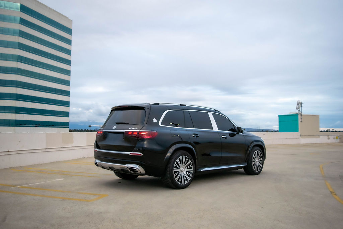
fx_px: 314
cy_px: 114
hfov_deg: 57.2
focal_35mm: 33
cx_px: 172
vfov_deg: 40.0
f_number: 3.8
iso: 800
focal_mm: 22
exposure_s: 1/1000
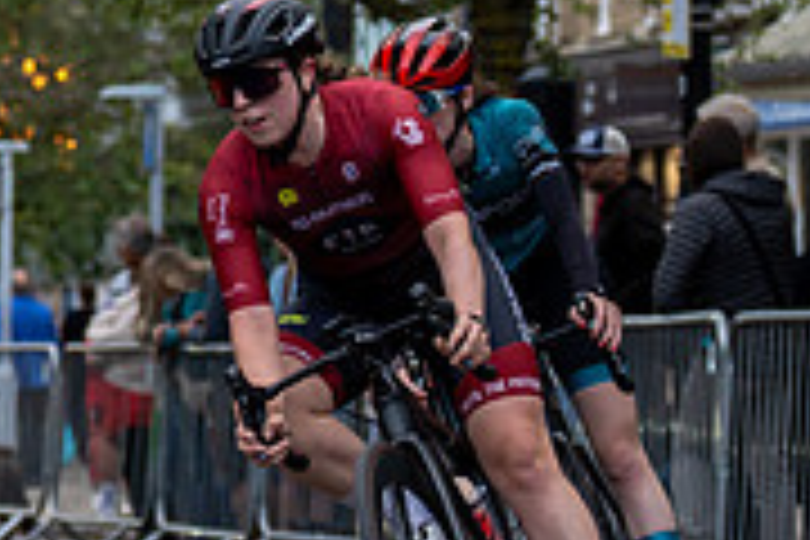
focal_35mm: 284
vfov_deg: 4.8
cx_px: 221
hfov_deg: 7.2
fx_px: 6390
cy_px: 179
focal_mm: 70
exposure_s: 1/800
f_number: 2.8
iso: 640
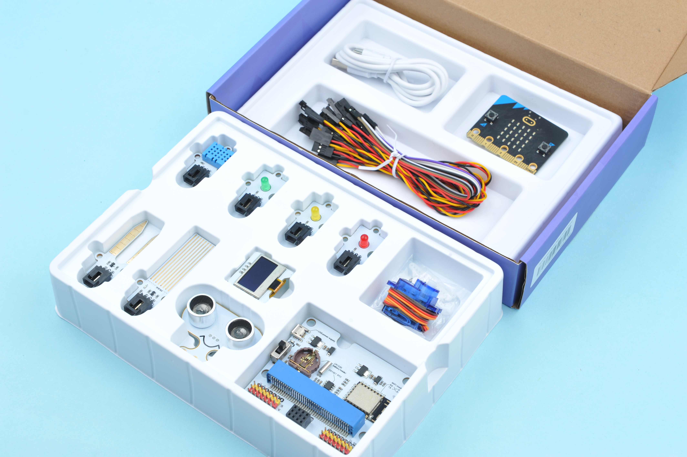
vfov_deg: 19.4
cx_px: 344
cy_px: 228
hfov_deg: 28.9
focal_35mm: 70
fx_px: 1335
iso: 200
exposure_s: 1/160
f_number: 14
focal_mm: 70
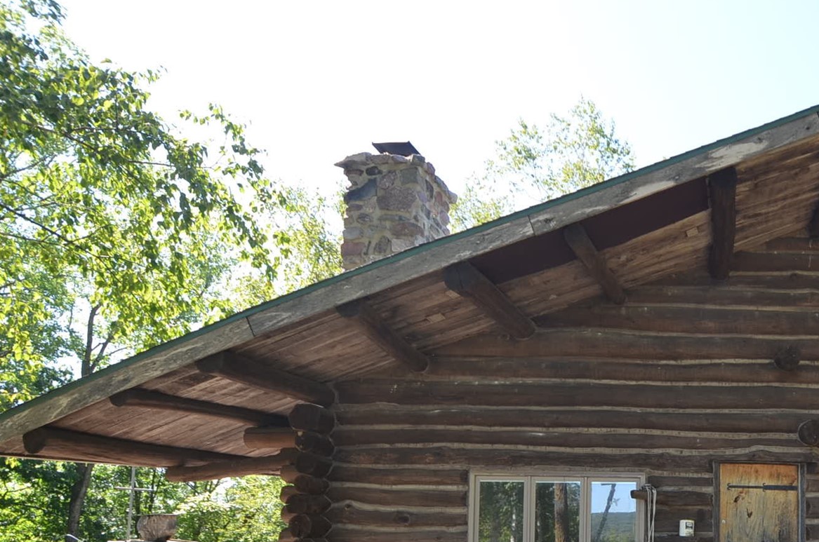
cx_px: 697
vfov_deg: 42.6
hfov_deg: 58.5
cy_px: 483
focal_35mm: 28
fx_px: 636
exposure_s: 1/160
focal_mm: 10
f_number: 5.6
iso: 200
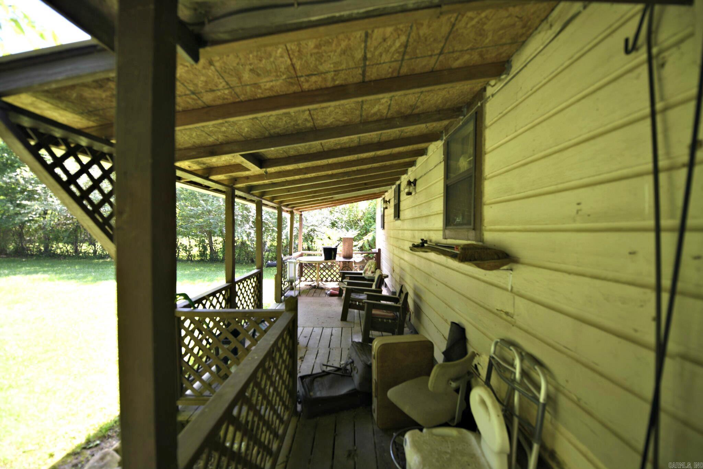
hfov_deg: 104.3
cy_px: 234
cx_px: 352
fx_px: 273
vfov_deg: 81.2
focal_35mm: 14
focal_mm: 14
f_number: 2.8
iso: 64
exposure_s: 1/50
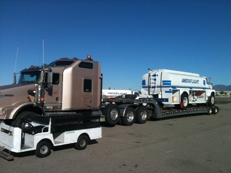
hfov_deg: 52.7
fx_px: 233
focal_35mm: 35
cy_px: 86
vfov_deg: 40.7
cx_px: 116
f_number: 2.8
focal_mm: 3.85
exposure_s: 1/2519
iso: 64
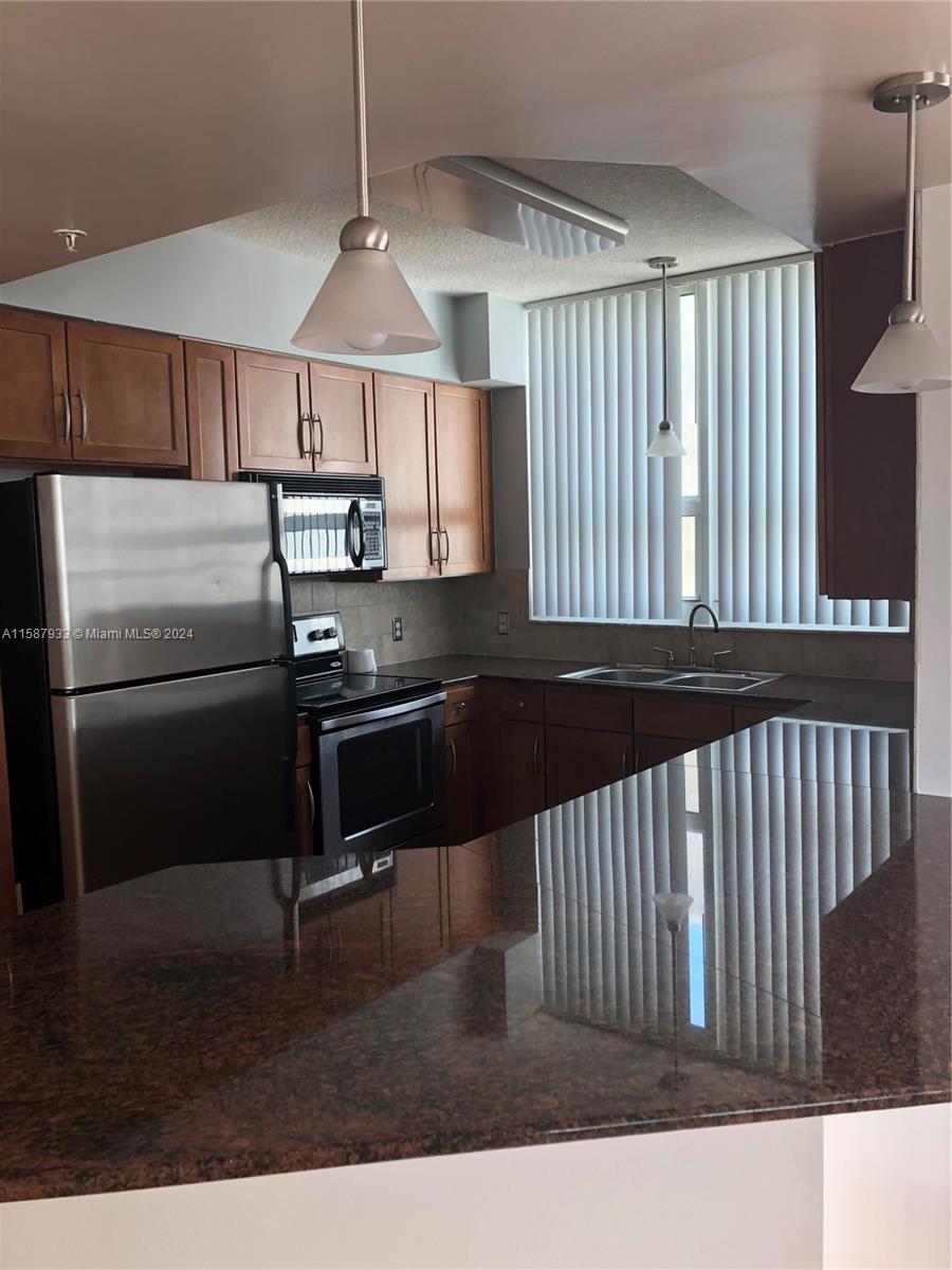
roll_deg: +1.3
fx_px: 1027
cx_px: 476
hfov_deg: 49.7
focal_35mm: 28
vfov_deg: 63.4
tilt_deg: -4.3
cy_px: 635
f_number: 1.8
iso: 32
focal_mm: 3.99
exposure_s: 1/120
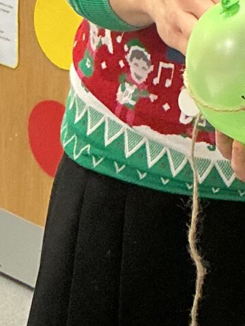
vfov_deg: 12.7
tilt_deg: -22.1
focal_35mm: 155
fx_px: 1463
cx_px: 235
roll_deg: -3.2
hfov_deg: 9.5
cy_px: 125
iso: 125
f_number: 1.8
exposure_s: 1/60
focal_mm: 3
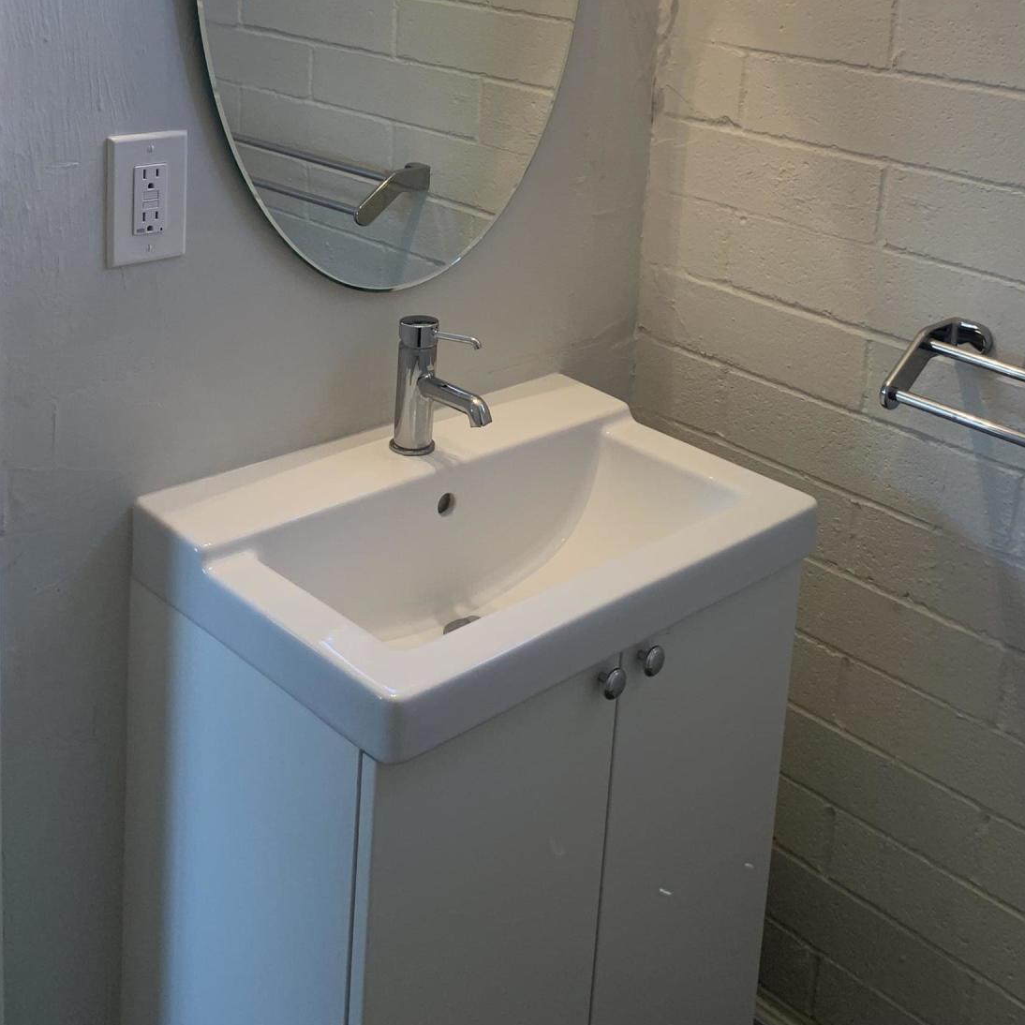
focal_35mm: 42
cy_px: 125
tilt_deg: -10.9
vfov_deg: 37.7
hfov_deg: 40.0
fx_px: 1407
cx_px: 552
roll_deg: -4.0
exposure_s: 1/120
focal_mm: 4.25
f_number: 1.8
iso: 64
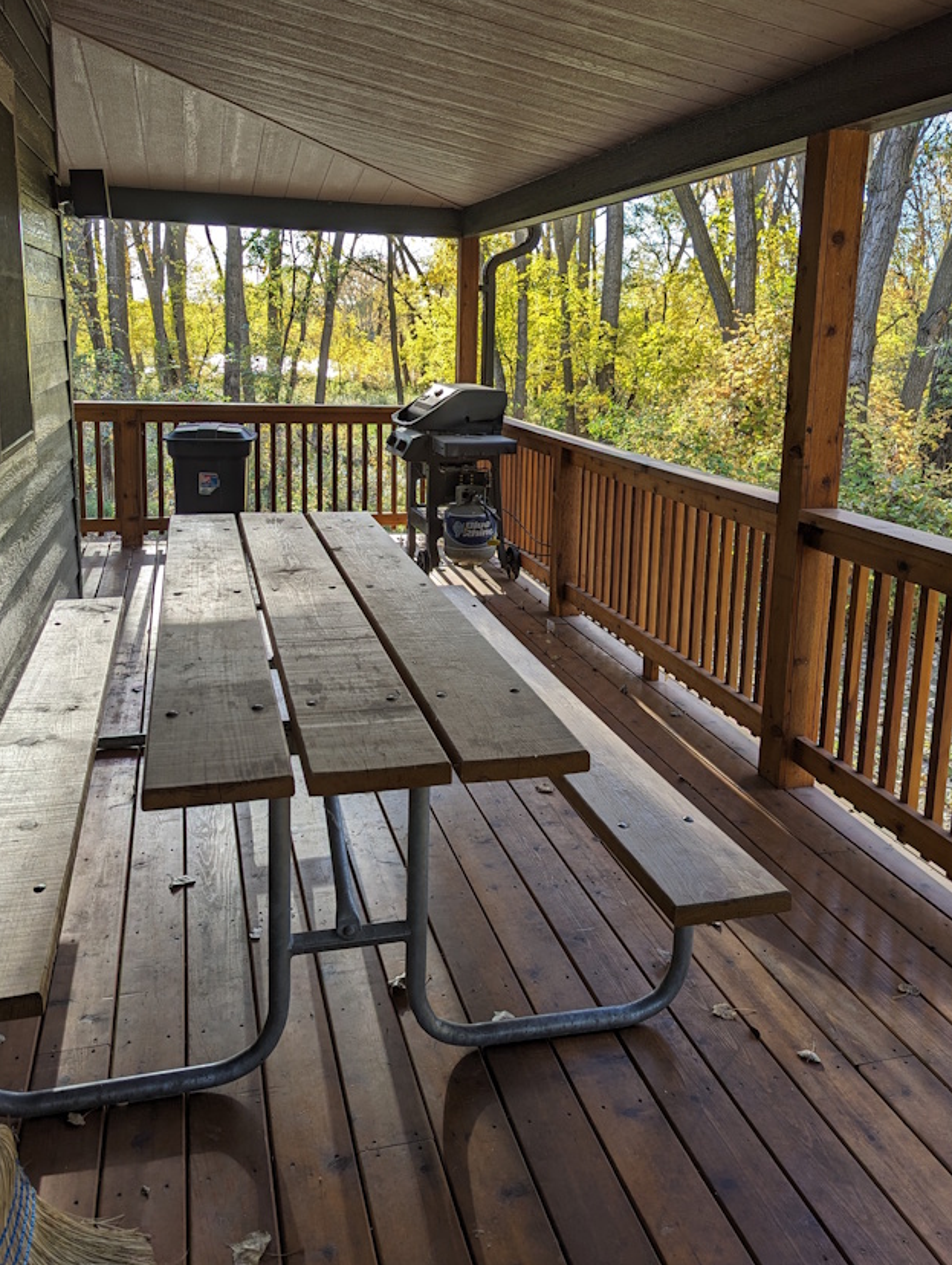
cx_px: 487
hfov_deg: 48.3
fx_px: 1061
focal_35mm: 29
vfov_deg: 61.1
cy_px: 515
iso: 38
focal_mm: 6.81
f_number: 1.85
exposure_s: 1/318
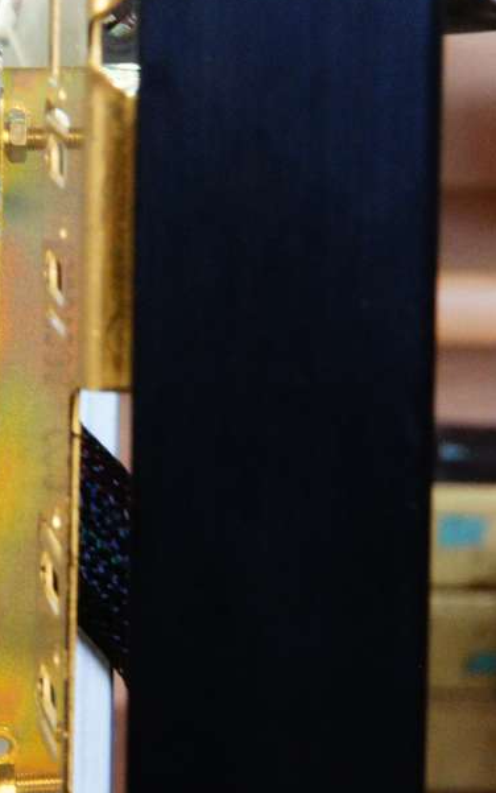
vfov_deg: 8.6
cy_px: 382
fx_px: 5273
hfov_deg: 5.4
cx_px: -102
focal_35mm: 244
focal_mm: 80
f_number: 20
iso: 1600
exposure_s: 1/10
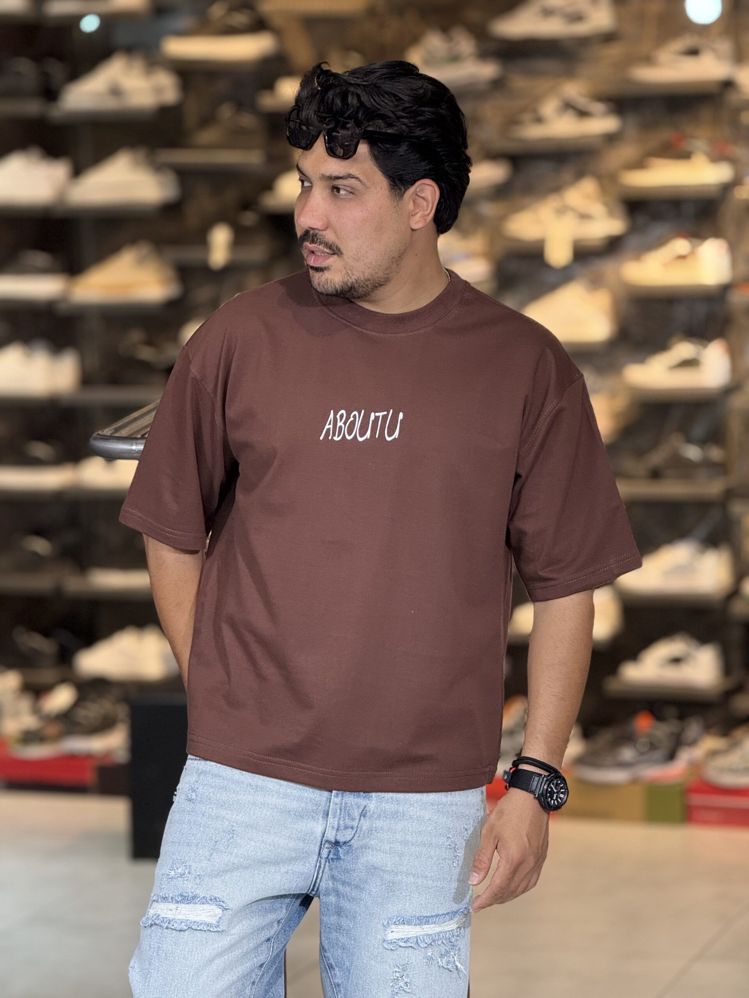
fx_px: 3462
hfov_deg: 12.3
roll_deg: +0.5
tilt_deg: -4.9
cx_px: 374
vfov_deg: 16.4
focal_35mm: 120
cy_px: 499
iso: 250
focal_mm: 15.66
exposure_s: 1/100
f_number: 2.8
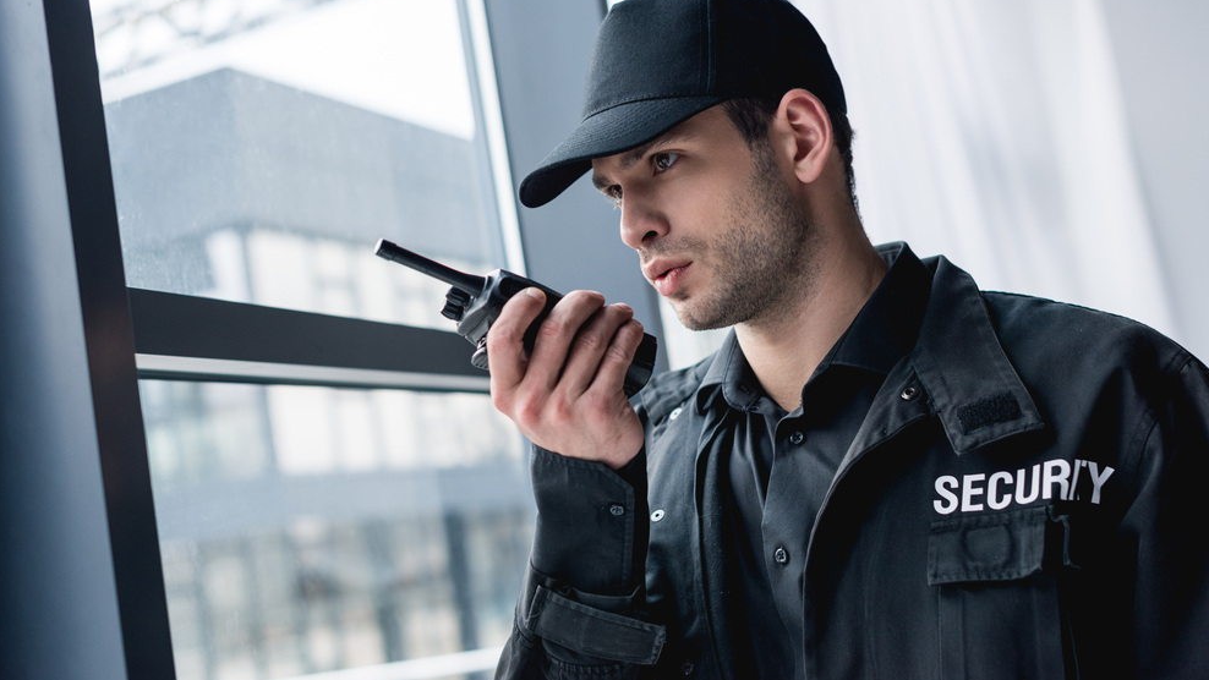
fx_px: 1699
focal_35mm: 53
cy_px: 294
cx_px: 606
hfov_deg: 39.2
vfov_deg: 22.6
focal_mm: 50
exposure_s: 1/200
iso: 320
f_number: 3.2
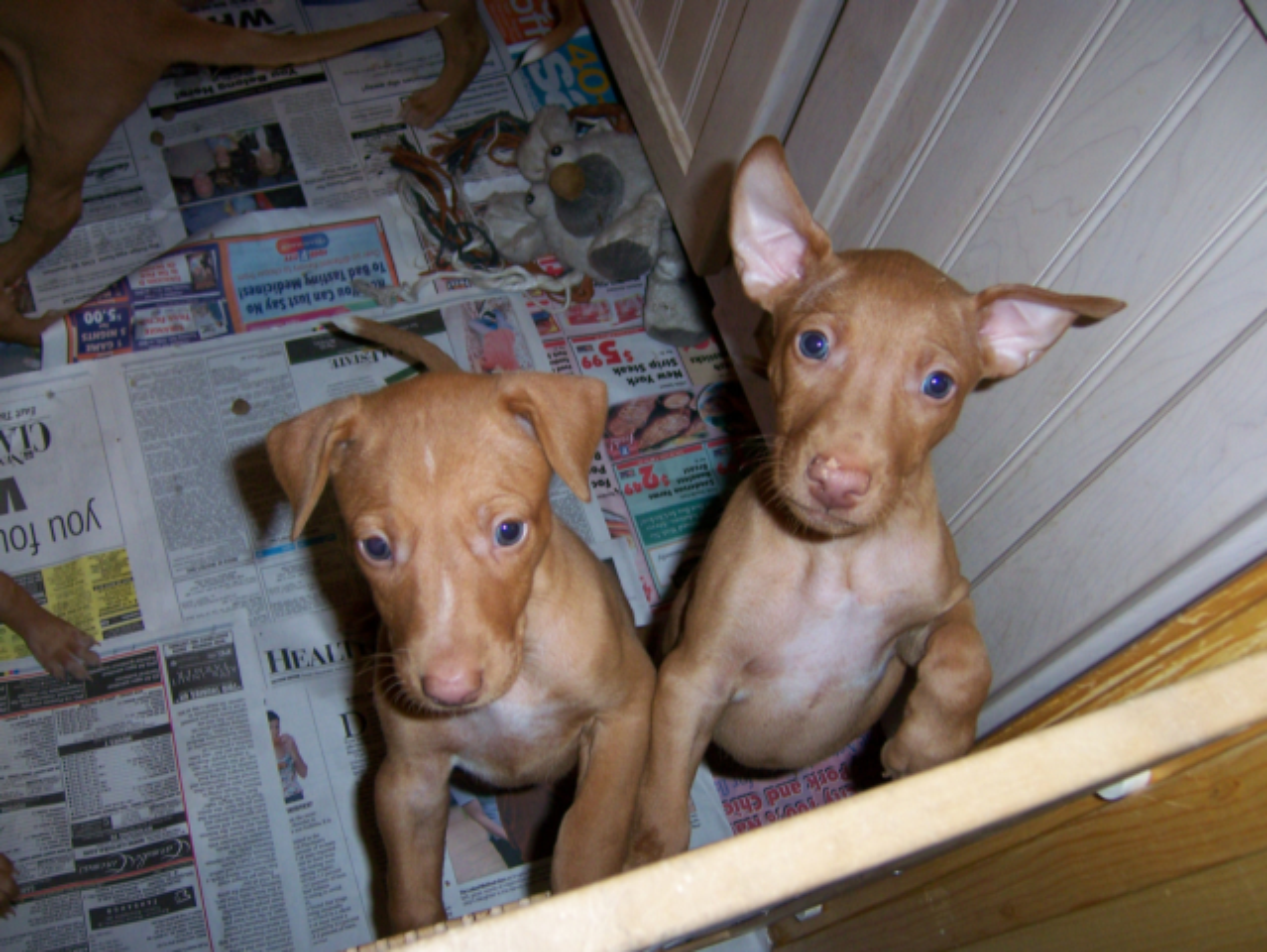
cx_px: 634
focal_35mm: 36
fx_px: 1318
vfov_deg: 39.7
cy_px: 476
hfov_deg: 51.3
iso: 125
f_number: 2.8
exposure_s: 1/60
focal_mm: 6
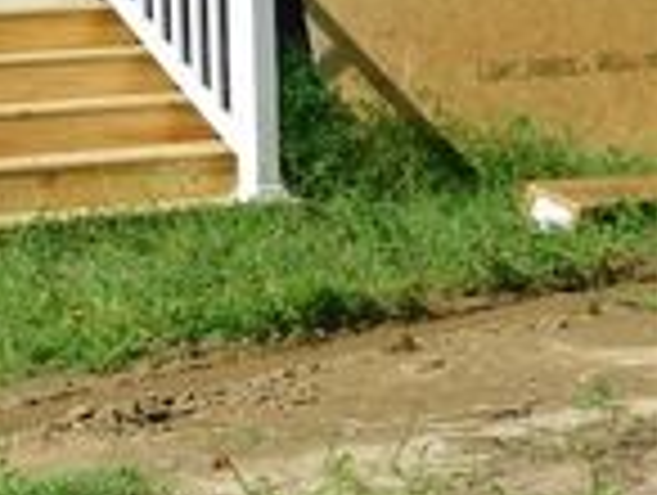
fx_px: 2338
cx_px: -464
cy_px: 29
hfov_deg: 14.4
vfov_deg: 12.0
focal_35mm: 123
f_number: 3.5
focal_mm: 6.3
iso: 125
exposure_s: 1/800
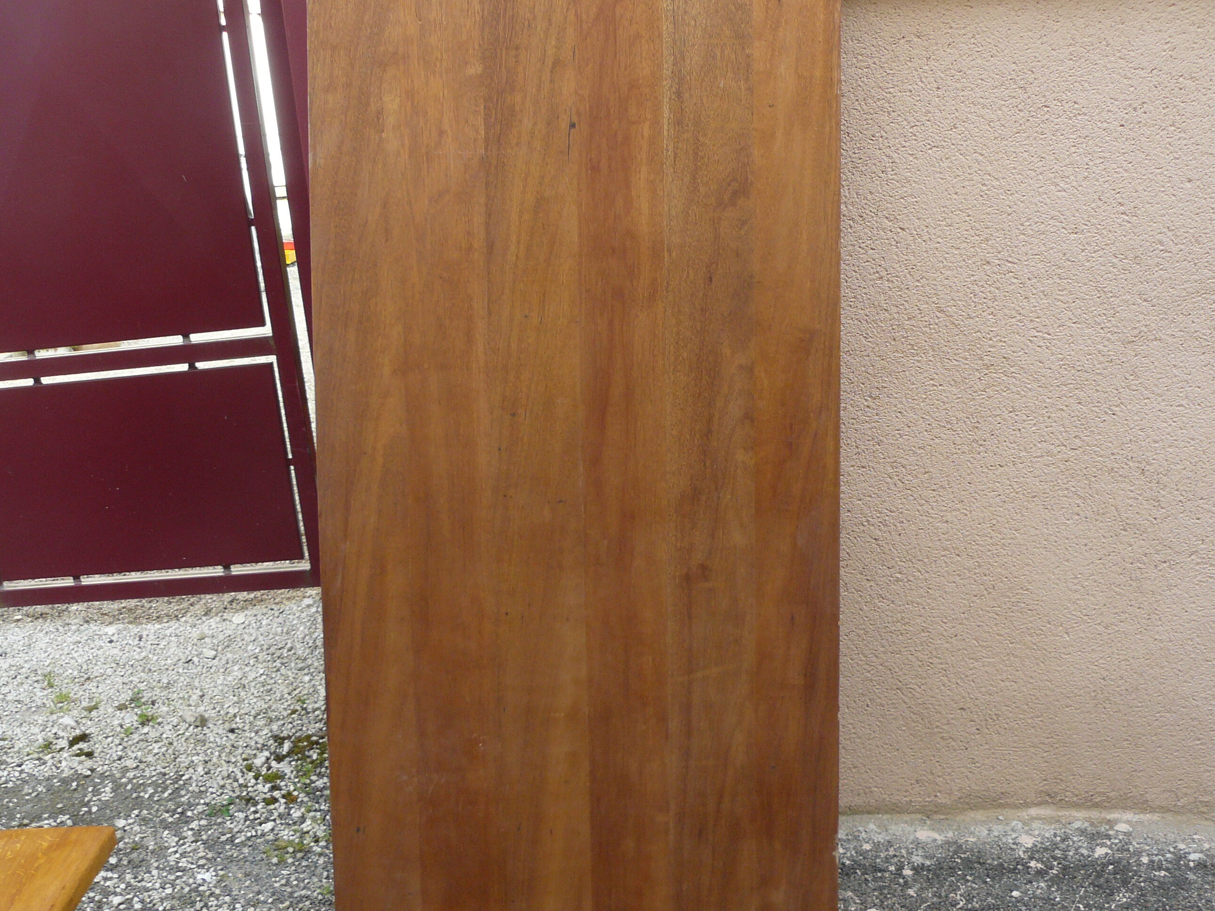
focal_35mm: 43
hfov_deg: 43.7
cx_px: 702
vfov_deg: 33.6
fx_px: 1509
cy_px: 434
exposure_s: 1/125
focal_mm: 6
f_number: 3.6
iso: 100
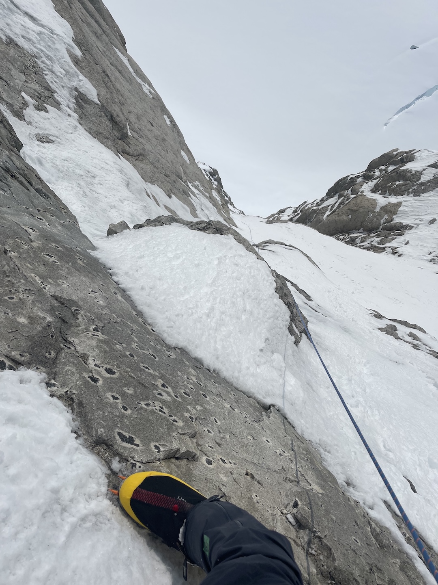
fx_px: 422
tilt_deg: -60.1
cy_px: 292
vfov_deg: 69.4
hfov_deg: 54.9
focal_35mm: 25
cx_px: 219
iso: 32
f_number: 1.6
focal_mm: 5.1
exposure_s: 1/20833
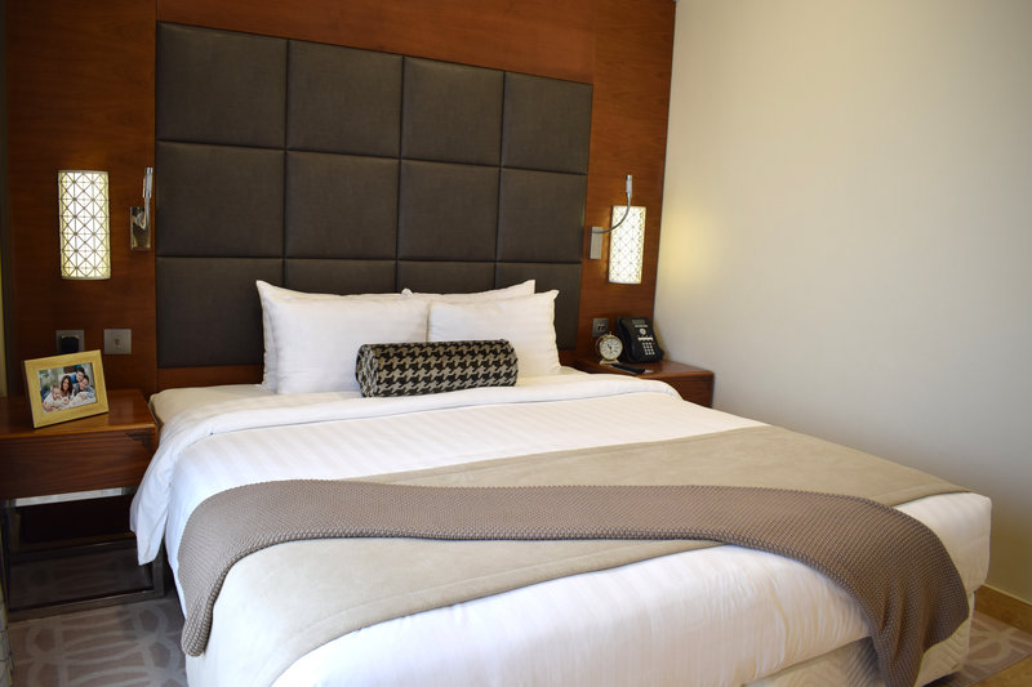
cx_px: 516
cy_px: 344
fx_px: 774
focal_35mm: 27
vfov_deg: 47.9
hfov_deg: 67.4
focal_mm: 18
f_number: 4.5
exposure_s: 1/80
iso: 400
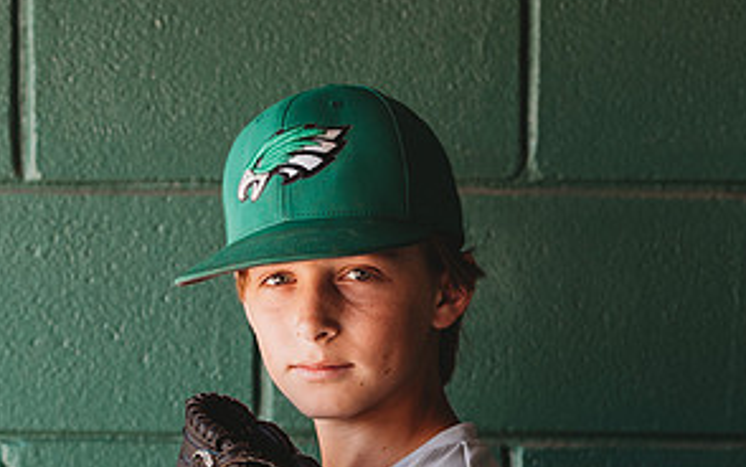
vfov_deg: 7.7
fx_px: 3478
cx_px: 99
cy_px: 430
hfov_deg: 12.2
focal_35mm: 171
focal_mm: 85
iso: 200
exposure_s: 1/250
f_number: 2.8
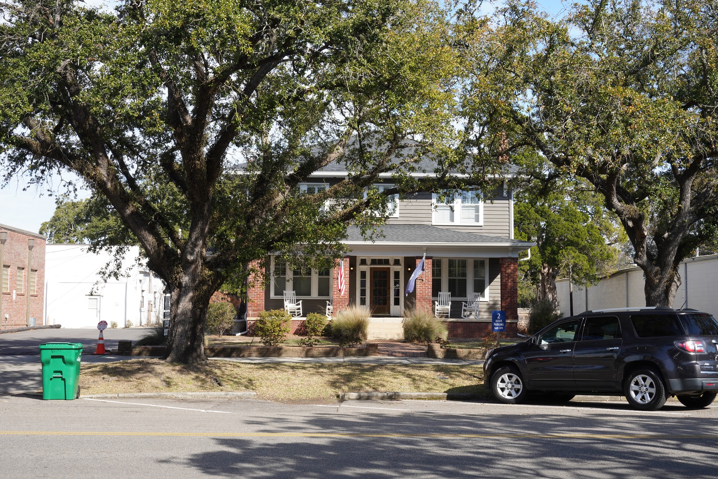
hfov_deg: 39.6
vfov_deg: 27.0
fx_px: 997
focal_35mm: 50
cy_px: 240
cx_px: 359
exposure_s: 1/100
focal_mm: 50
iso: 400
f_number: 18
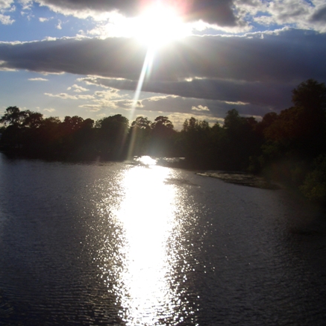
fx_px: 448
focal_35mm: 42
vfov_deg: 40.0
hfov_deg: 39.6
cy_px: 165
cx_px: 113
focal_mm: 5.8
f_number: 4.3
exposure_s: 1/2000
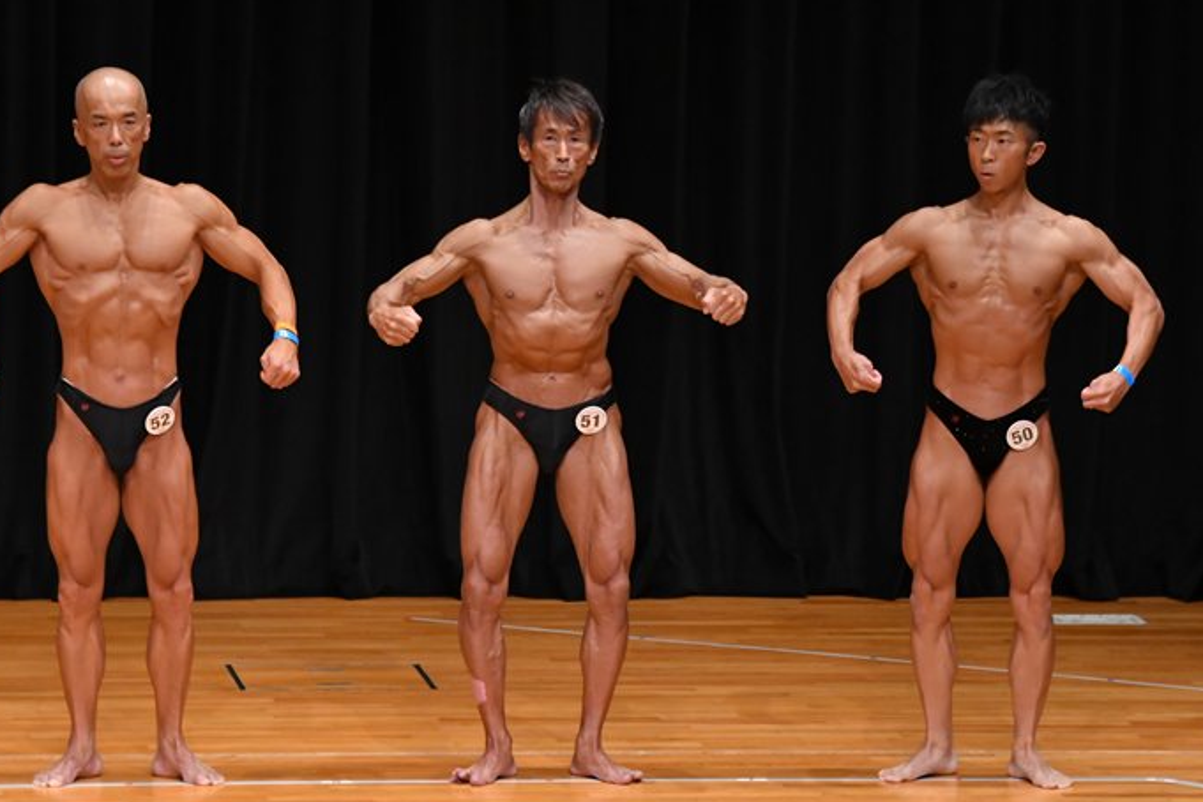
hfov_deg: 7.1
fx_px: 9690
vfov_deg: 4.7
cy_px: 389
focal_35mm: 290
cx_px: 633
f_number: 5.6
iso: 3200
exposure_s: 1/400
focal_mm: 170
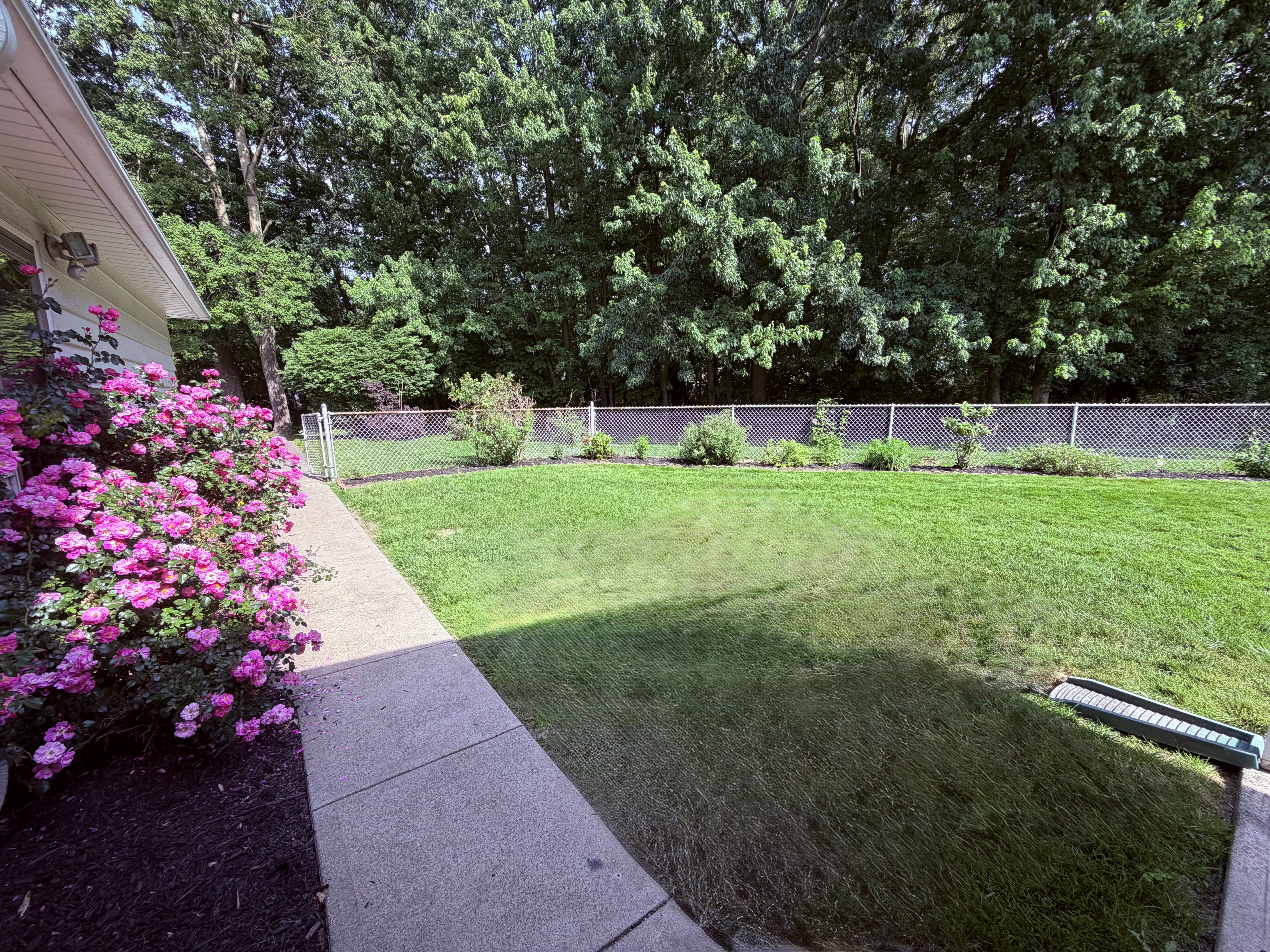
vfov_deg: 85.7
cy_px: 476
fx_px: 514
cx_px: 635
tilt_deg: -8.2
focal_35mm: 14
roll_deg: +0.9
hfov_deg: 102.1
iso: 64
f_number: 2.2
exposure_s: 1/502
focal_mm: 2.22
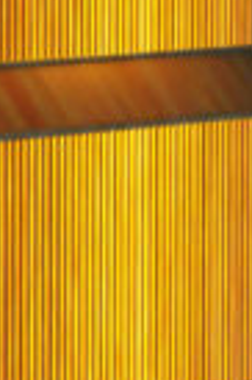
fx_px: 2210
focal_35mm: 210
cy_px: 78
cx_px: -91
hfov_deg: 6.5
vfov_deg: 9.8
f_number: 4.5
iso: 3200
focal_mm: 32
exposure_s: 1/25
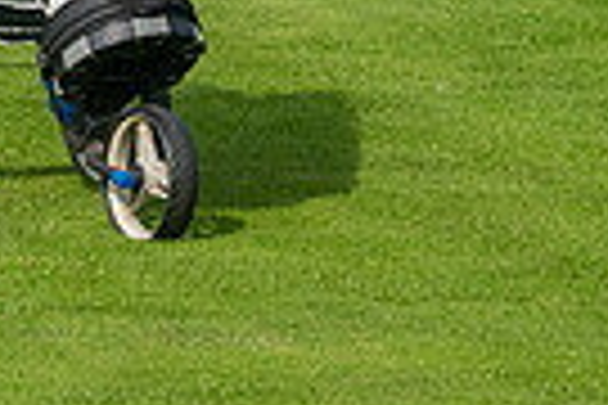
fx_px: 32745
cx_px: -378
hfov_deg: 1.1
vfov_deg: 0.7
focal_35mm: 1939
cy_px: -396
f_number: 5.6
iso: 200
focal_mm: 300
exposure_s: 1/800
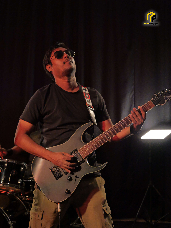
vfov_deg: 38.2
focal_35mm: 50
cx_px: 86
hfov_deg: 29.1
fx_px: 329
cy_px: 114
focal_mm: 25
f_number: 3.5
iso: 3200
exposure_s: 1/320
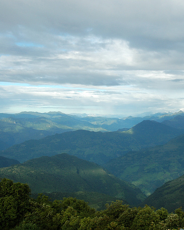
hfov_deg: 27.3
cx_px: 163
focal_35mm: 54
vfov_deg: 34.9
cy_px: 116
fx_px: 366
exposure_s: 1/100
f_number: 16
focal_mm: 25
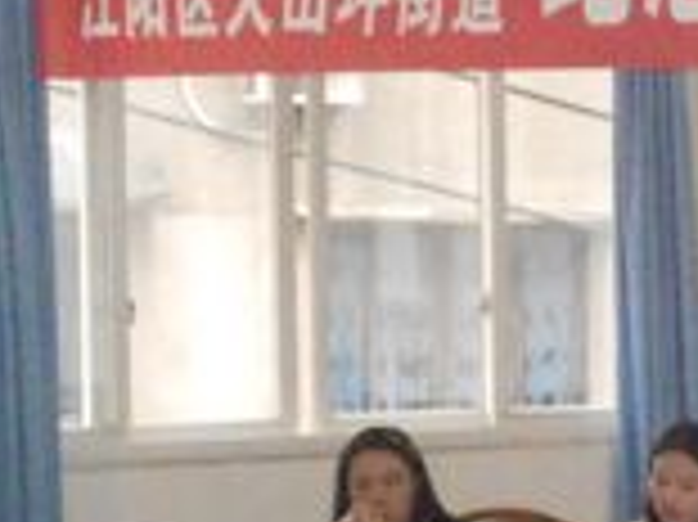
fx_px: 3183
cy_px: 430
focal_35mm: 158
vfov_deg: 9.4
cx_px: 1009
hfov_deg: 12.0
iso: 1600
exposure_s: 1/60
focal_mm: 8.8
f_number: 4.5
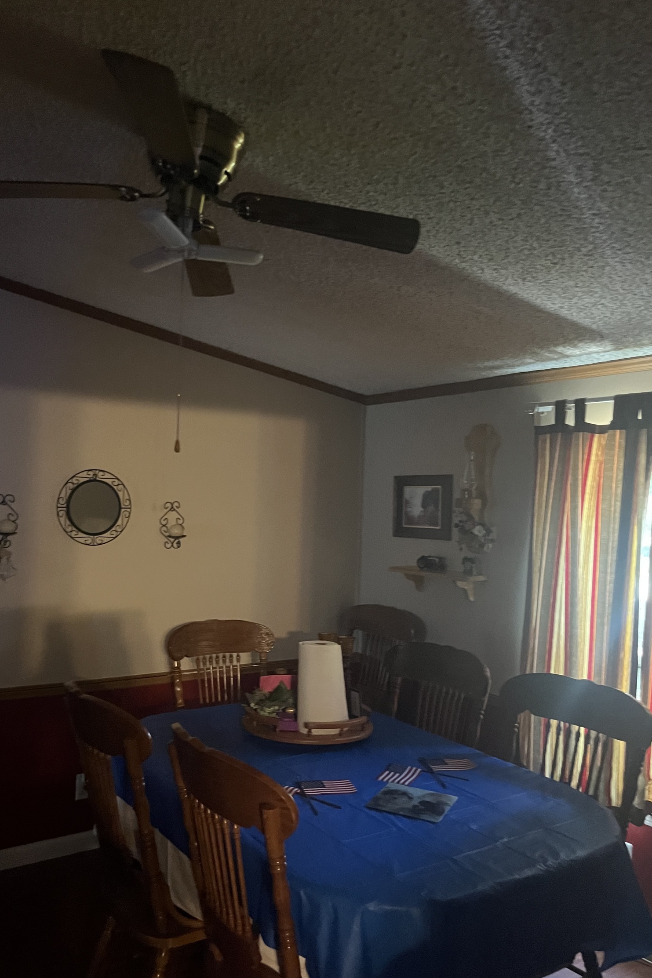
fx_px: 761
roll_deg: -1.8
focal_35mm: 28
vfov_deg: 65.5
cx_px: 277
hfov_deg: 46.2
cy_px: 505
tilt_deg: -1.7
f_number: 1.6
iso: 800
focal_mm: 5.1
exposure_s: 1/30
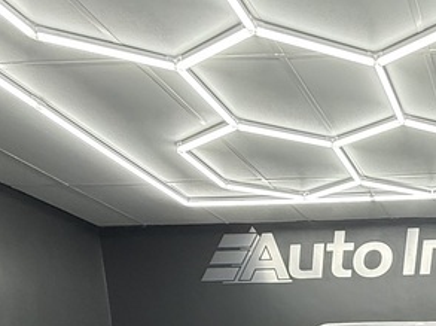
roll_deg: +2.0
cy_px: 524
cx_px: 546
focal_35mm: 49
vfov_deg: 22.6
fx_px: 616
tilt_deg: -7.8
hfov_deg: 31.4
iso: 200
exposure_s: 1/100
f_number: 2.2
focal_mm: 2.22
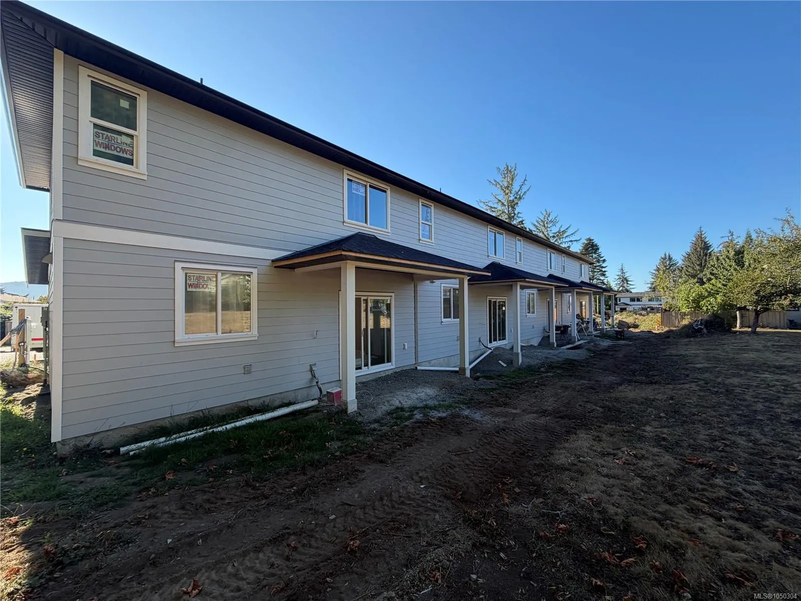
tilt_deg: +2.2
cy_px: 300
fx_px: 324
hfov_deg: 102.1
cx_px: 400
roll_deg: +0.8
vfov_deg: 85.7
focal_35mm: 14
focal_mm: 2.22
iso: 40
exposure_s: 1/502
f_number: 2.2
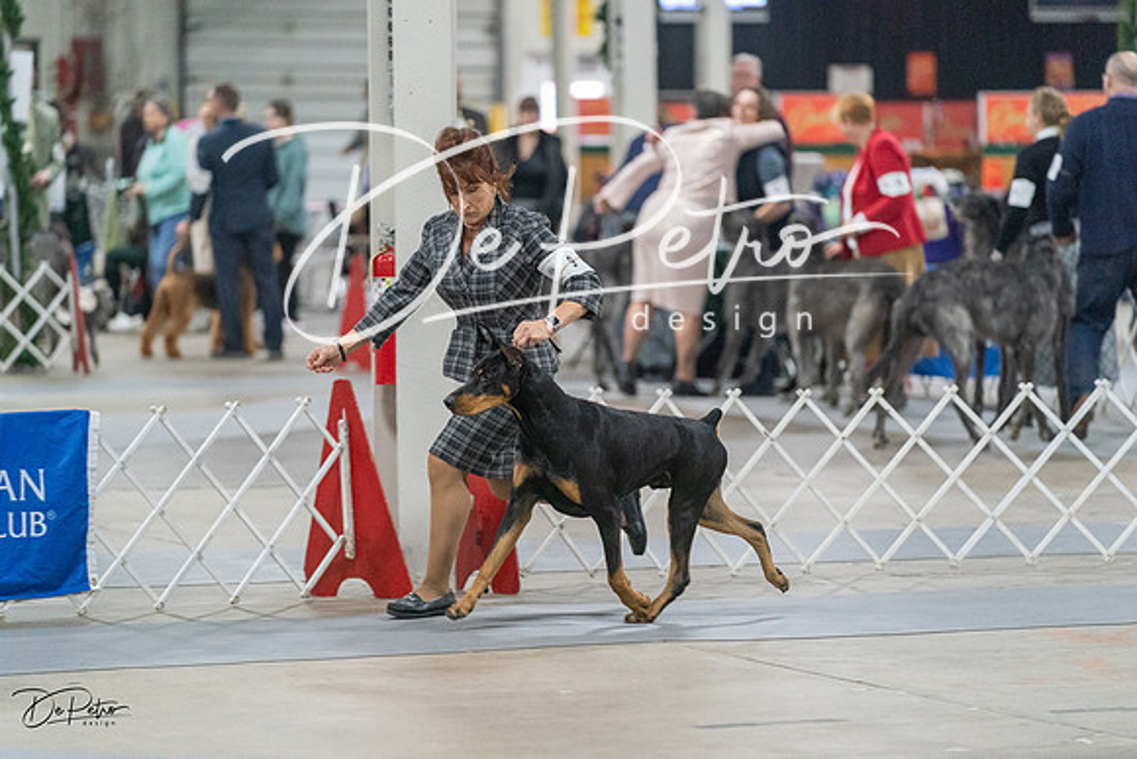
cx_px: 568
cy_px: 380
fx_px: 5402
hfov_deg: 12.0
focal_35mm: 171
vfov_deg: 8.0
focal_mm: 171
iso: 6400
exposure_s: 1/320
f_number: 2.8
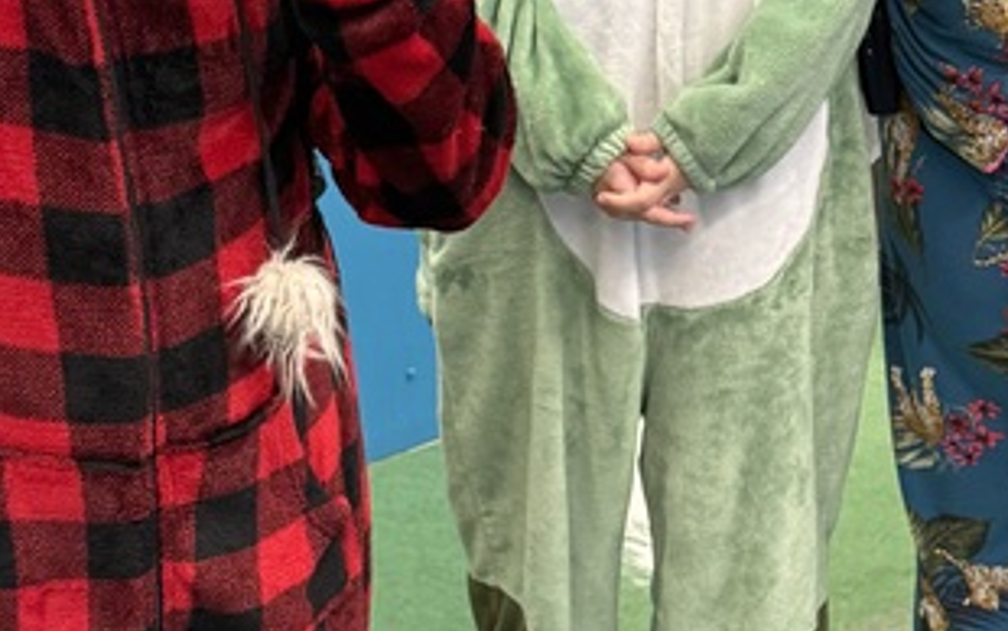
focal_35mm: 84
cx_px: 611
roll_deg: -1.7
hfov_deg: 24.6
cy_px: 205
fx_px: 2308
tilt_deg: -19.3
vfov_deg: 15.5
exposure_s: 1/60
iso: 320
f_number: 1.78
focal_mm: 6.76
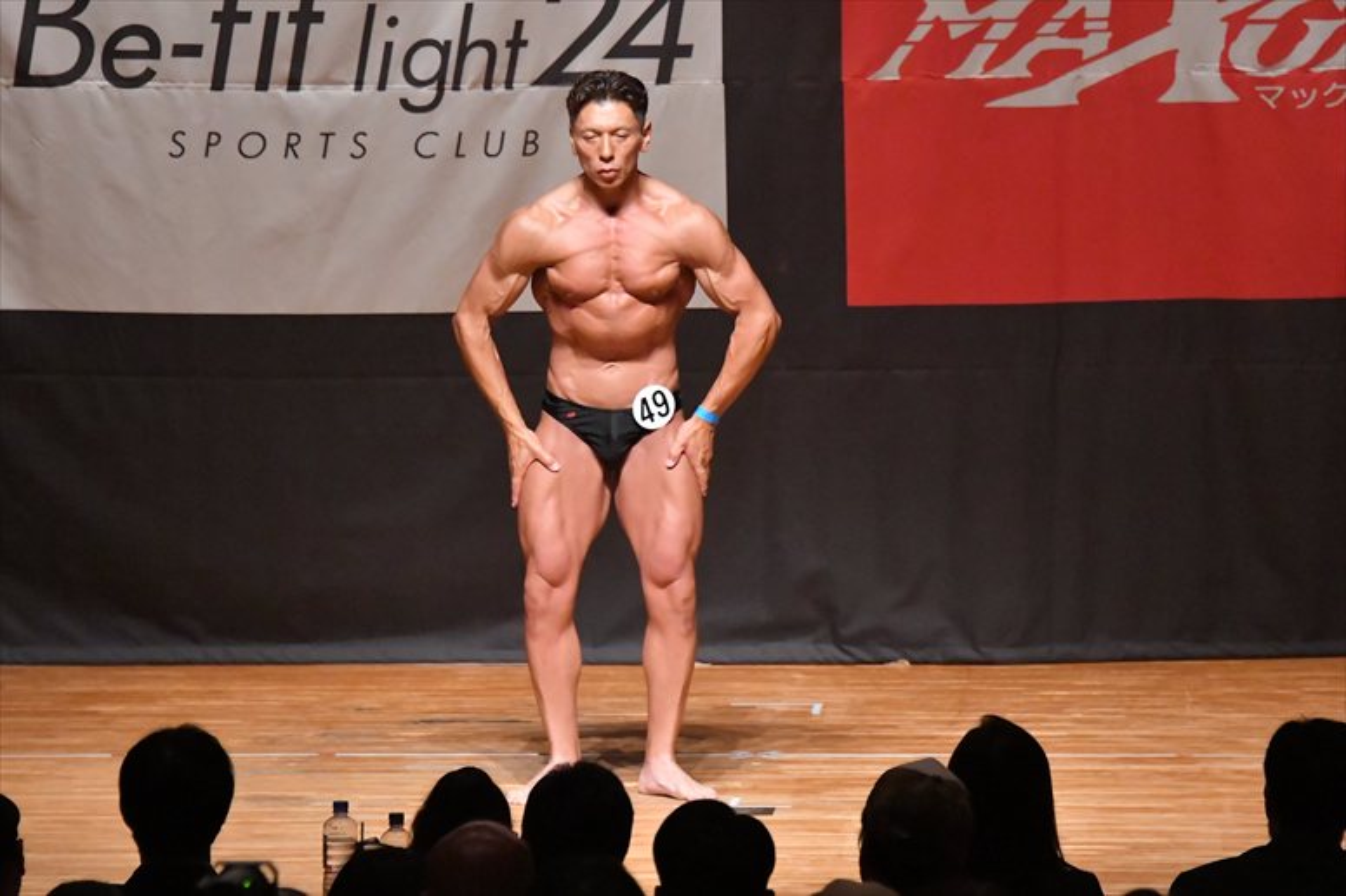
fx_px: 10090
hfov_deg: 7.6
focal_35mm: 270
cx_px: 673
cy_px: 448
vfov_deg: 5.1
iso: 12800
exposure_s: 1/400
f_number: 5.6
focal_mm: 180
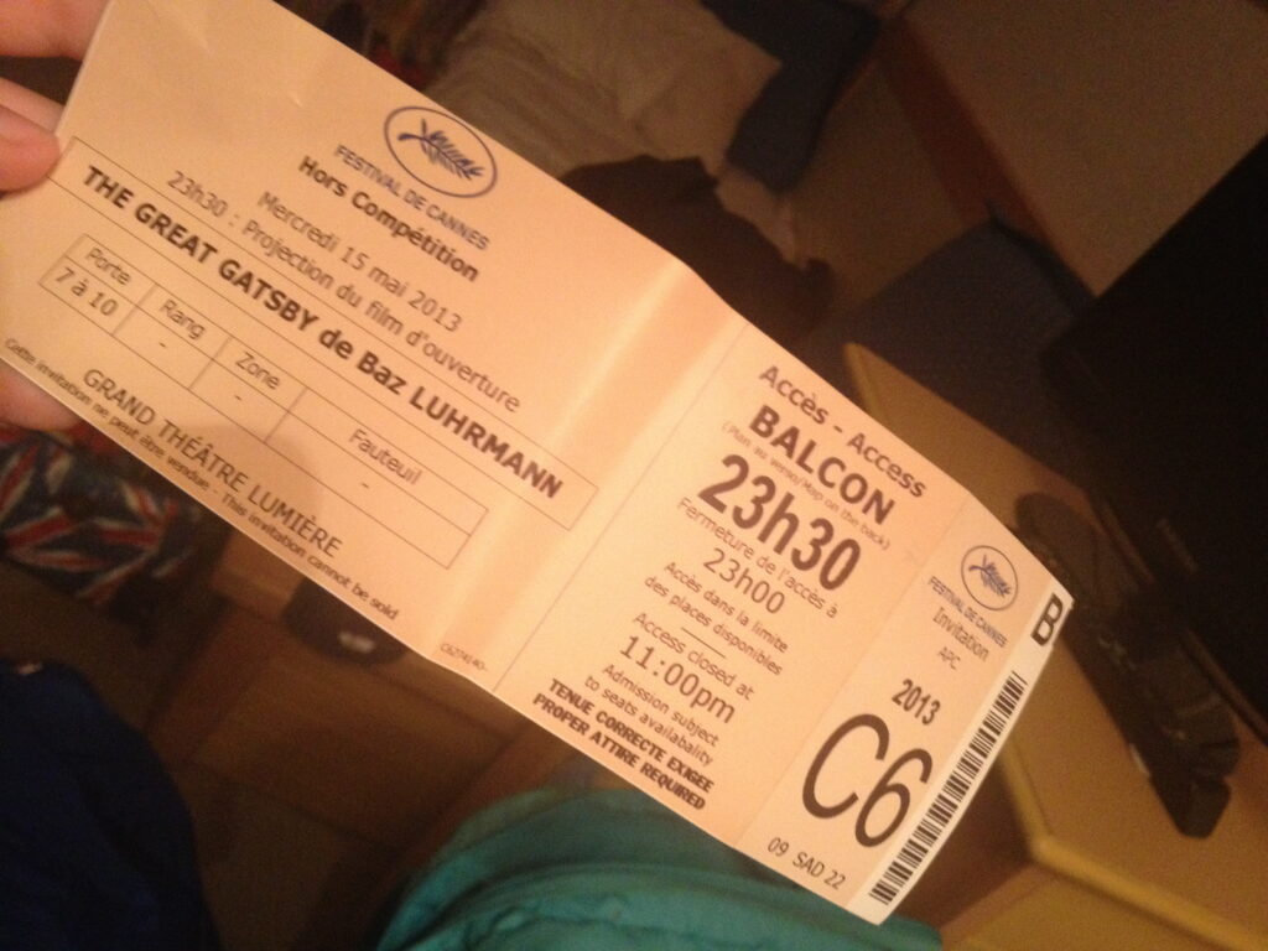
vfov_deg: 40.7
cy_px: 476
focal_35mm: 35
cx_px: 634
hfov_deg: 52.6
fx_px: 1282
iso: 400
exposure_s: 1/20
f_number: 2.4
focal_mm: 4.28
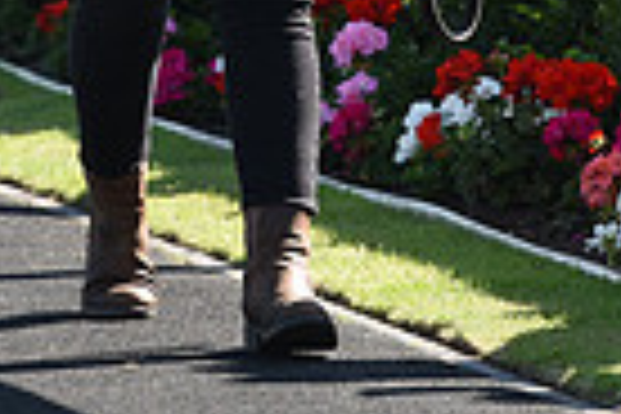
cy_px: -394
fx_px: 14541
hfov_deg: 2.4
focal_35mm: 843
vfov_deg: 1.6
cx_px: 364
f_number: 6.3
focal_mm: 200
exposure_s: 1/640
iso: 400
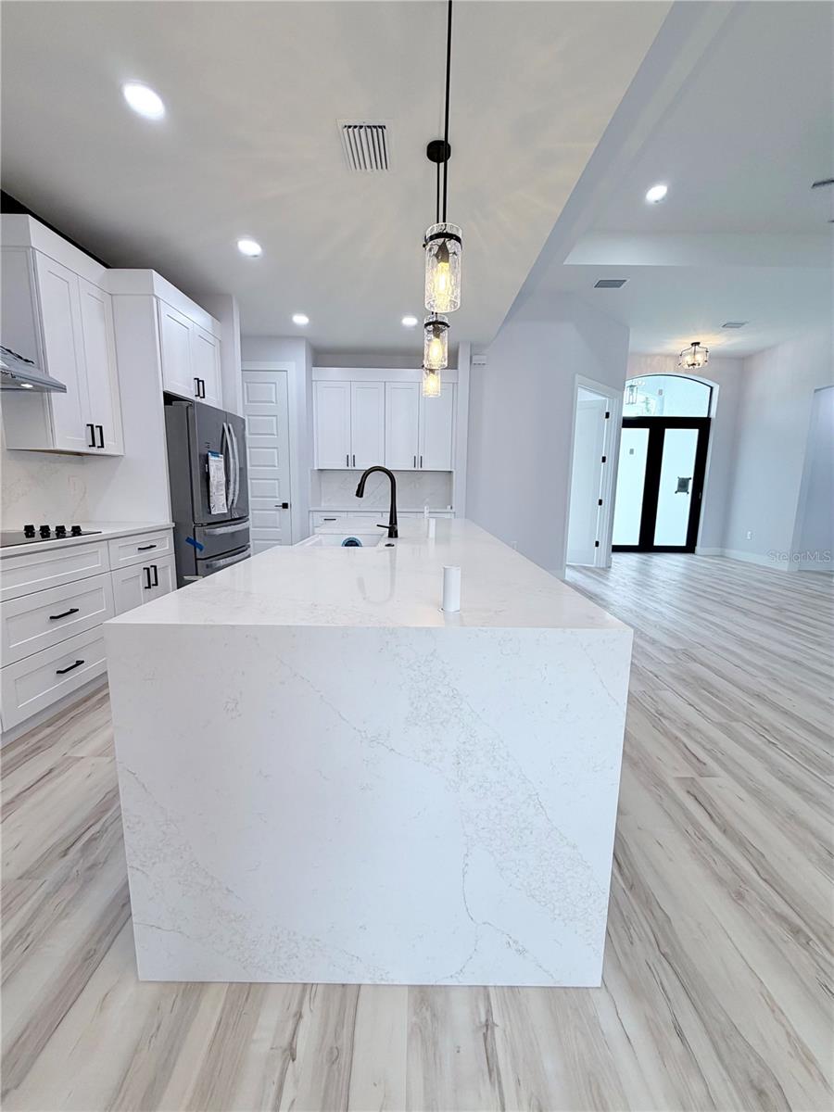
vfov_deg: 102.1
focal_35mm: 14
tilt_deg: -9.5
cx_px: 417
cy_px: 556
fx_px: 450
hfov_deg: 85.7
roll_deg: -0.5
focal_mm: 2.22
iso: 80
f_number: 2.2
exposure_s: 1/120
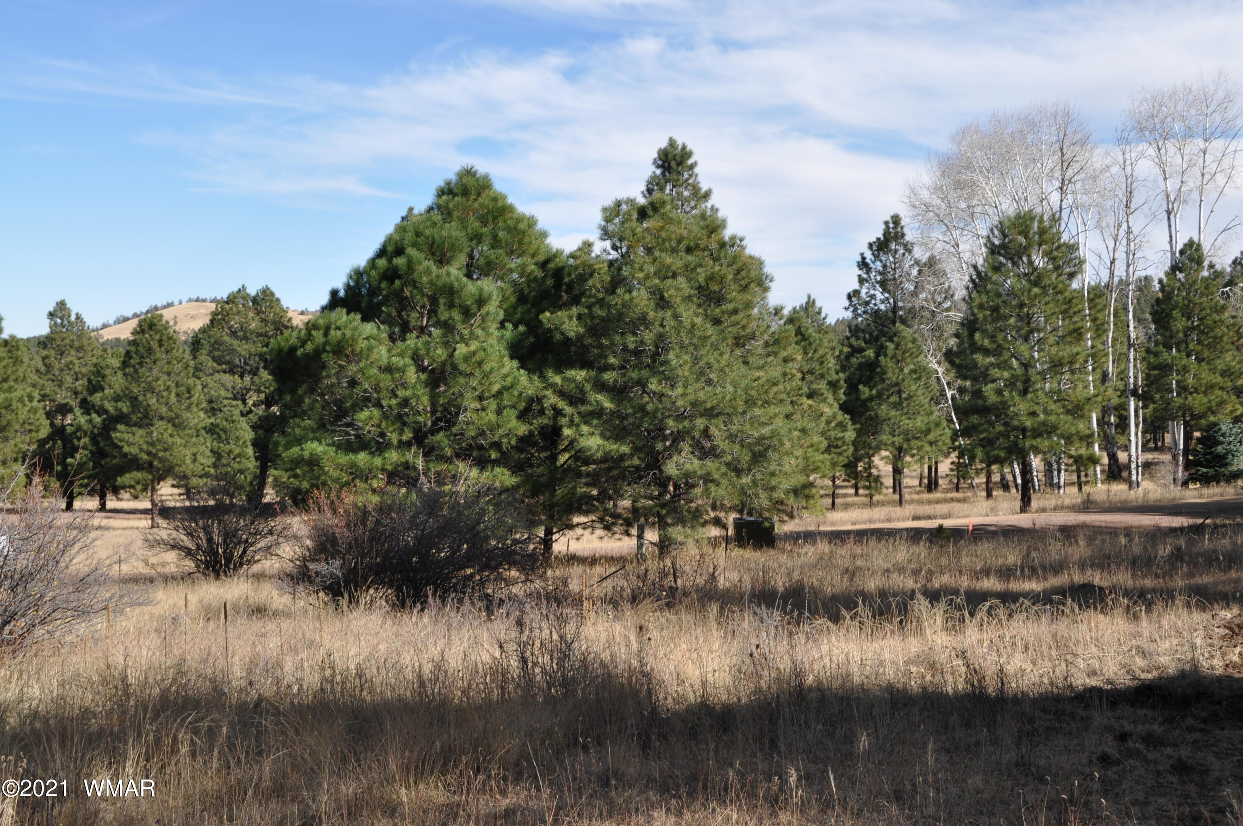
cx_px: 622
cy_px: 413
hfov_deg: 42.4
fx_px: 1603
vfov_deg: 28.9
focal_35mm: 46
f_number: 11
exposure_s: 1/200
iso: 200
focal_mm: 31
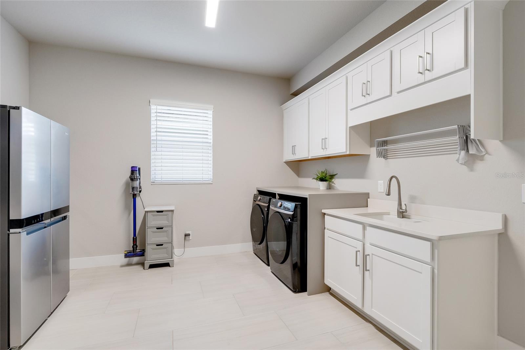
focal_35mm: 16
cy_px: 175
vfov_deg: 73.7
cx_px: 262
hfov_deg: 96.7
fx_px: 233
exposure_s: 1/30
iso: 400
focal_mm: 16
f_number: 11
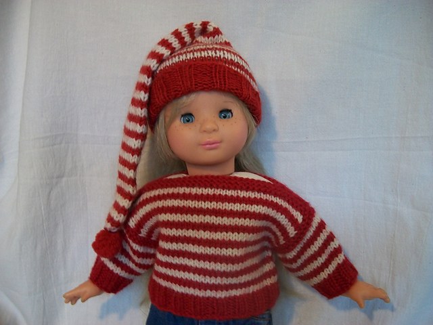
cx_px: 216
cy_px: 162
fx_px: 400
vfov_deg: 44.2
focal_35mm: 32
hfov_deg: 56.8
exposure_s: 1/25
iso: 160
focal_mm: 5.7
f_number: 2.9
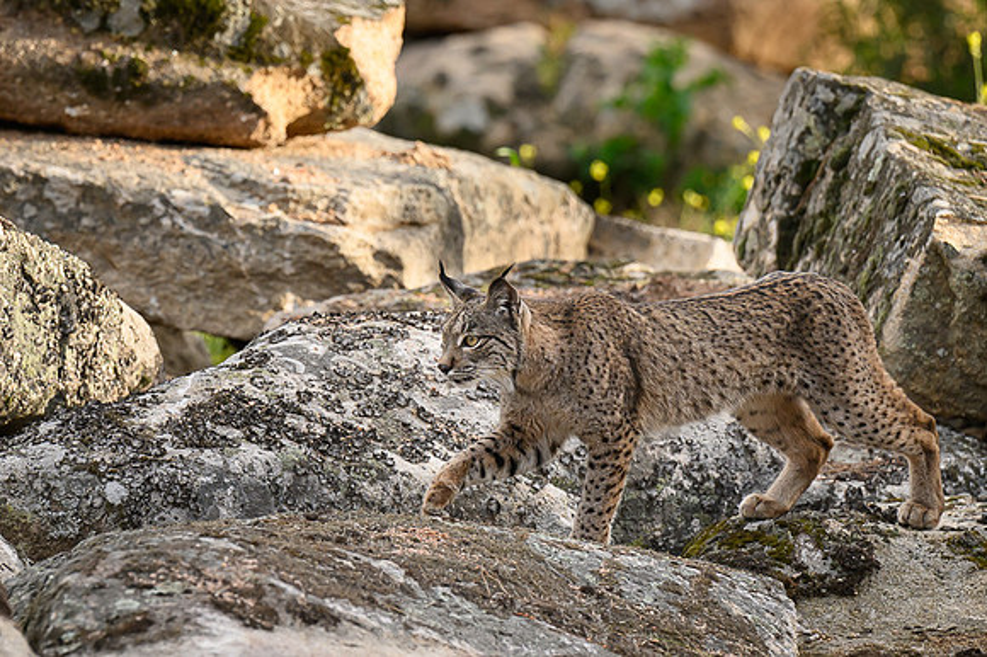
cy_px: 271
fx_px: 9601
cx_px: 434
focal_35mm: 350
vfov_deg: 3.9
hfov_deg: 5.9
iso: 560
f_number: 4
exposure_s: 1/2000
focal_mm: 200
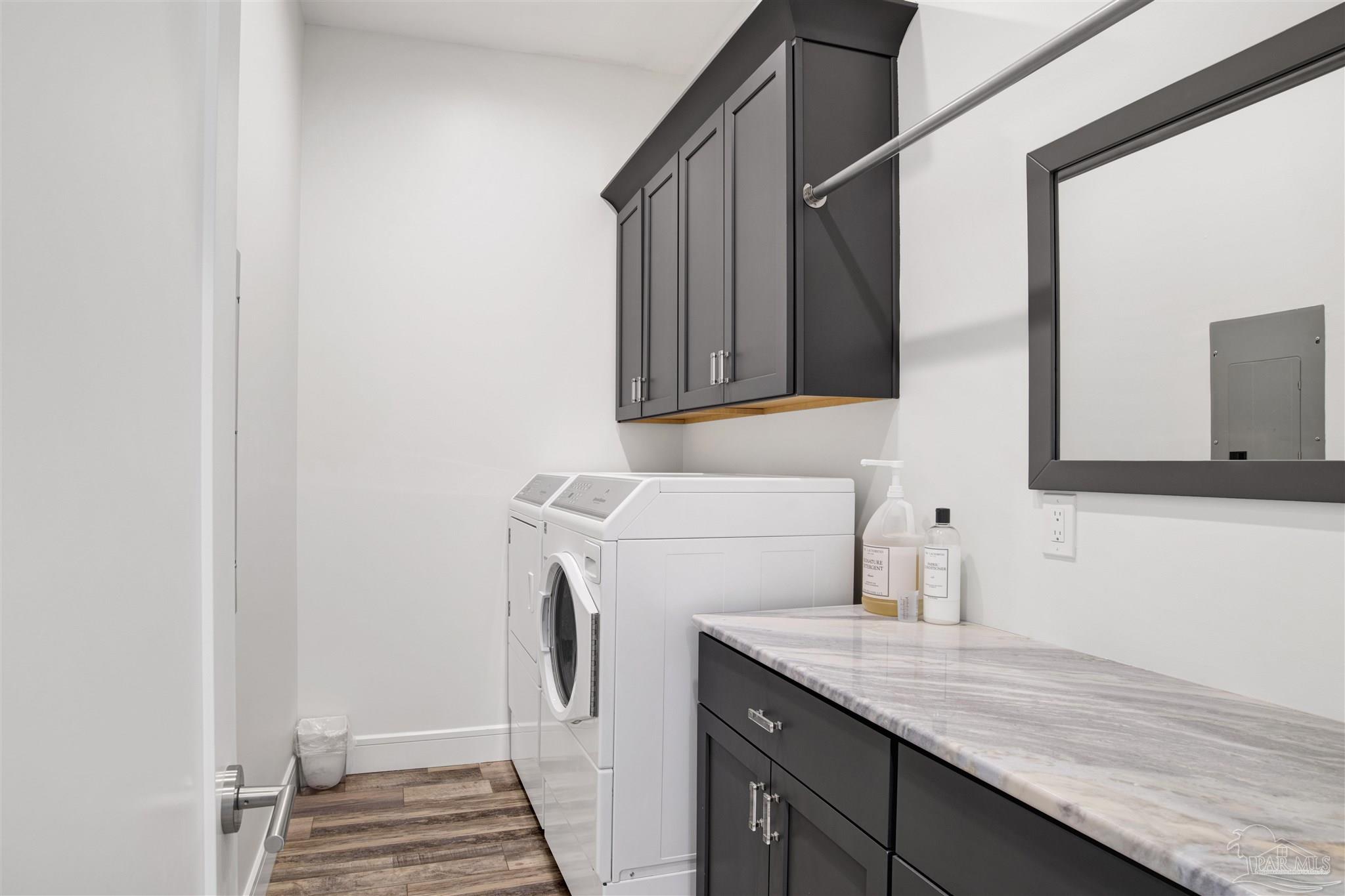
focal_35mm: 20
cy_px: 448
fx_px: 747
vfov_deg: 61.9
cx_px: 672
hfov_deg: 84.0
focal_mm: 20
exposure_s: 1/2
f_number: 11
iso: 200
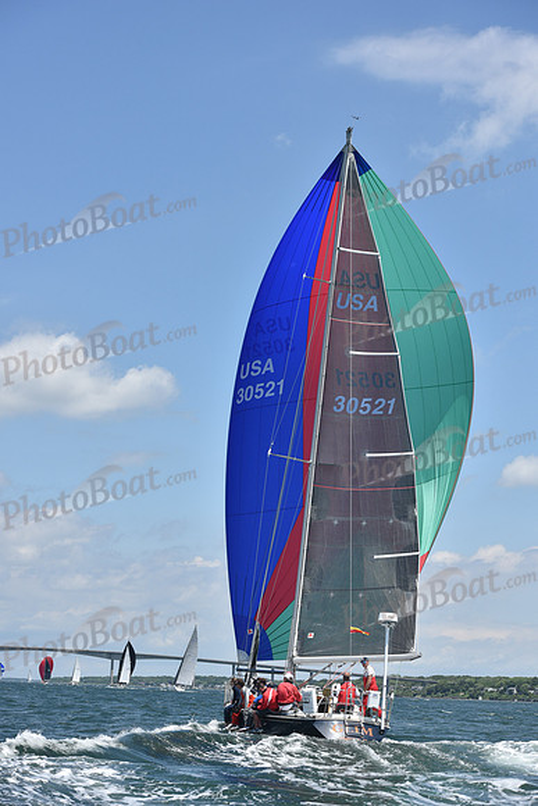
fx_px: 1568
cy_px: 403
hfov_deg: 19.5
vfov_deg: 28.8
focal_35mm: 70
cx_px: 269
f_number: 7.1
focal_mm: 70
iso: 250
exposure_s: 1/1250
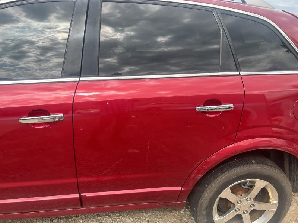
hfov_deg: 67.3
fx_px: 224
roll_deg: +0.8
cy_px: 112
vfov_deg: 53.1
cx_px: 149
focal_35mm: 26
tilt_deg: -19.0
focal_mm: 5.7
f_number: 1.5
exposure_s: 1/924
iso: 50
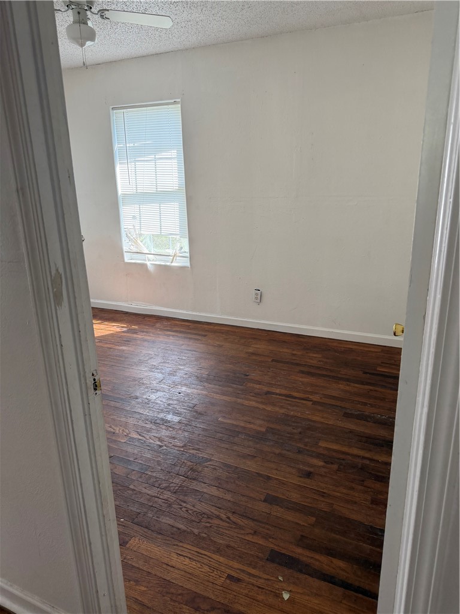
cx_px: 230
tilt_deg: -17.6
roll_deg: +1.7
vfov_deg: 71.6
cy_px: 307
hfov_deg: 56.8
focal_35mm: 24
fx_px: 425
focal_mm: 6.76
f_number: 1.78
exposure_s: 1/229
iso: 160
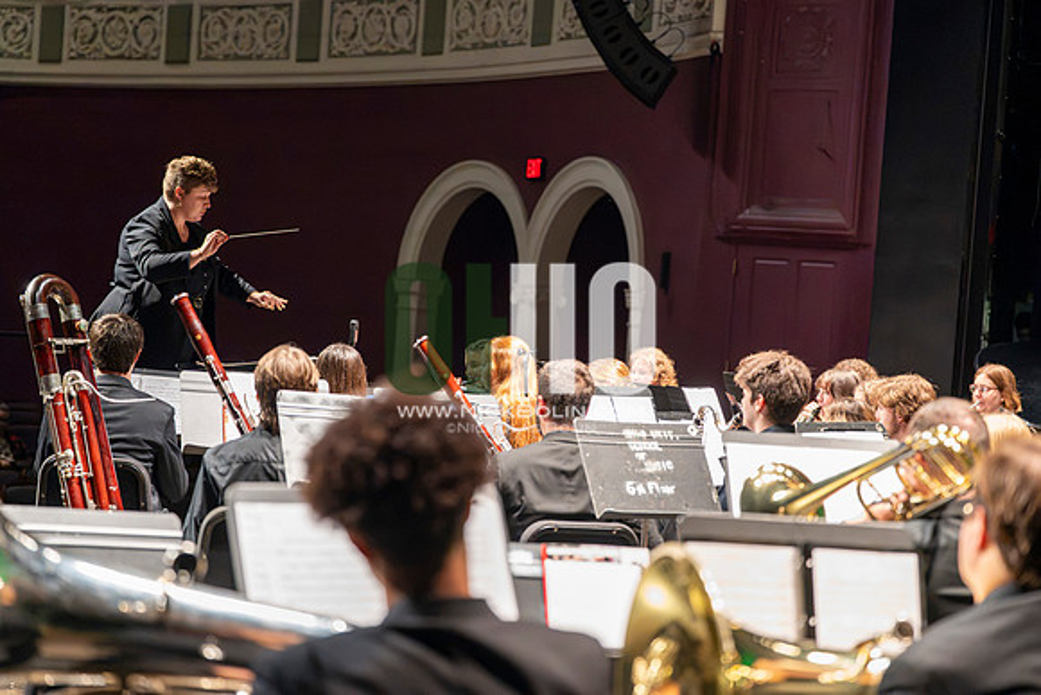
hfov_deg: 24.8
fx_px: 2372
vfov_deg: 16.7
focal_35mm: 82
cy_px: 348
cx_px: 520
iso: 12800
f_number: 2.8
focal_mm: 82
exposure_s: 1/640
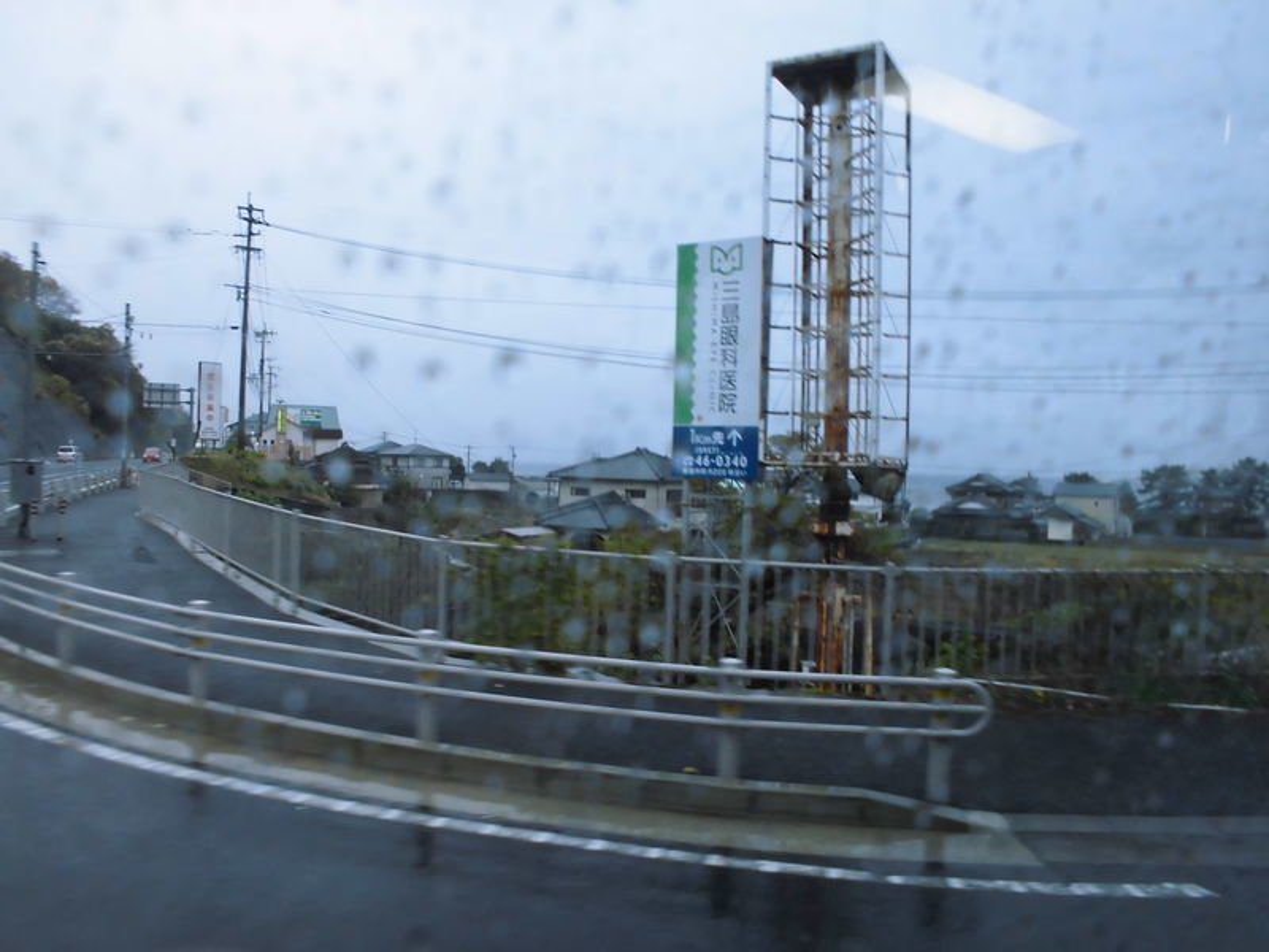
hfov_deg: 67.3
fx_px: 953
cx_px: 634
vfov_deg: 53.1
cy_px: 476
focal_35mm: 26
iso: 200
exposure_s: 1/60
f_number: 3.5
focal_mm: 4.6
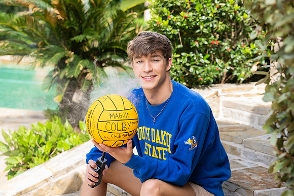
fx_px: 645
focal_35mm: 79
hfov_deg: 25.7
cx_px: 147
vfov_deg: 17.3
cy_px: 98
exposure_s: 1/200
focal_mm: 79
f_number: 4.5
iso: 100
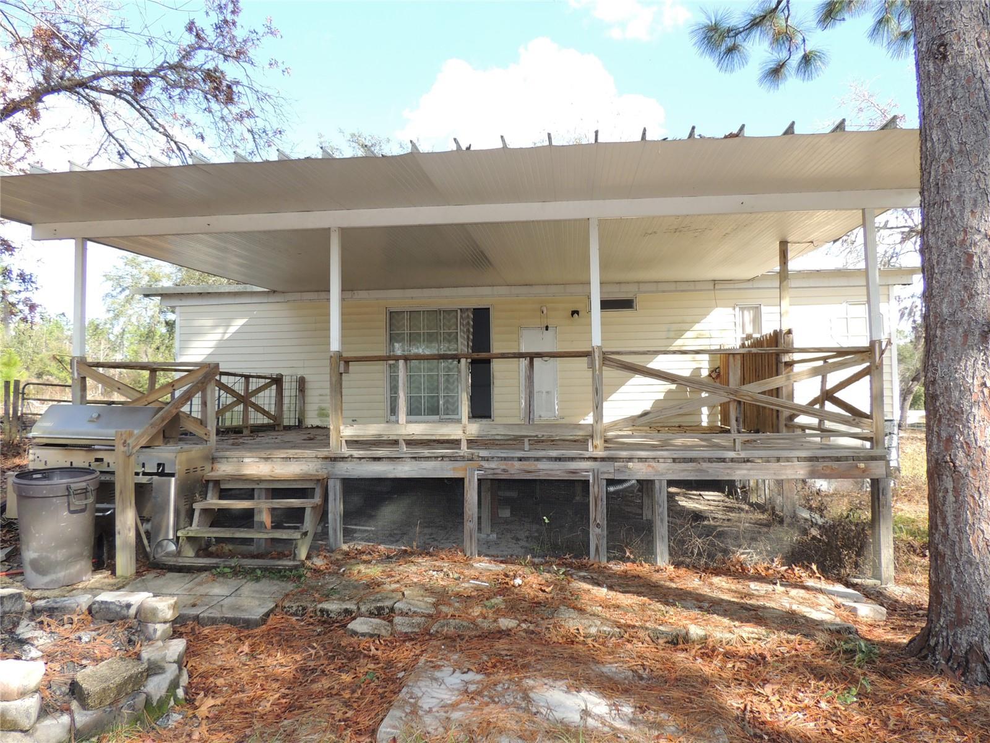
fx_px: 686
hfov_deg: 71.6
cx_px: 495
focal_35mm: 24
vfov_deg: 56.8
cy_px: 372
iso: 100
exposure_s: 1/320
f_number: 3
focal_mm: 4.3
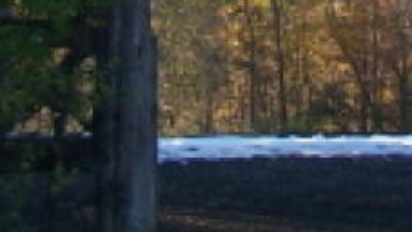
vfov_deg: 4.8
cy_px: -284
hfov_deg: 8.5
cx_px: 515
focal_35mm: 249
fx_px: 2722
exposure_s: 1/400
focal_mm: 6.3
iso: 80
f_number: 2.8
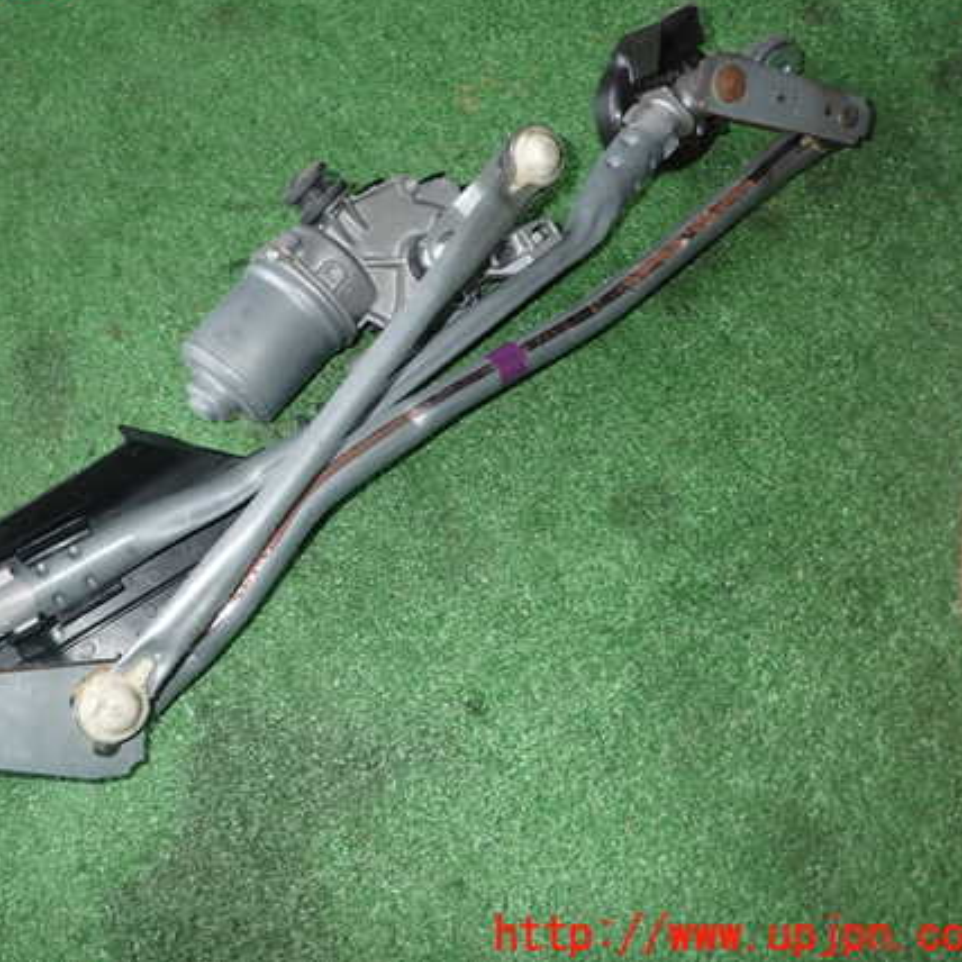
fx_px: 975
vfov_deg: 52.5
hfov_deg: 51.6
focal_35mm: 31
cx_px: 328
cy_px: 459
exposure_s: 1/30
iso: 125
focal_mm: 4.5
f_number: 5.6
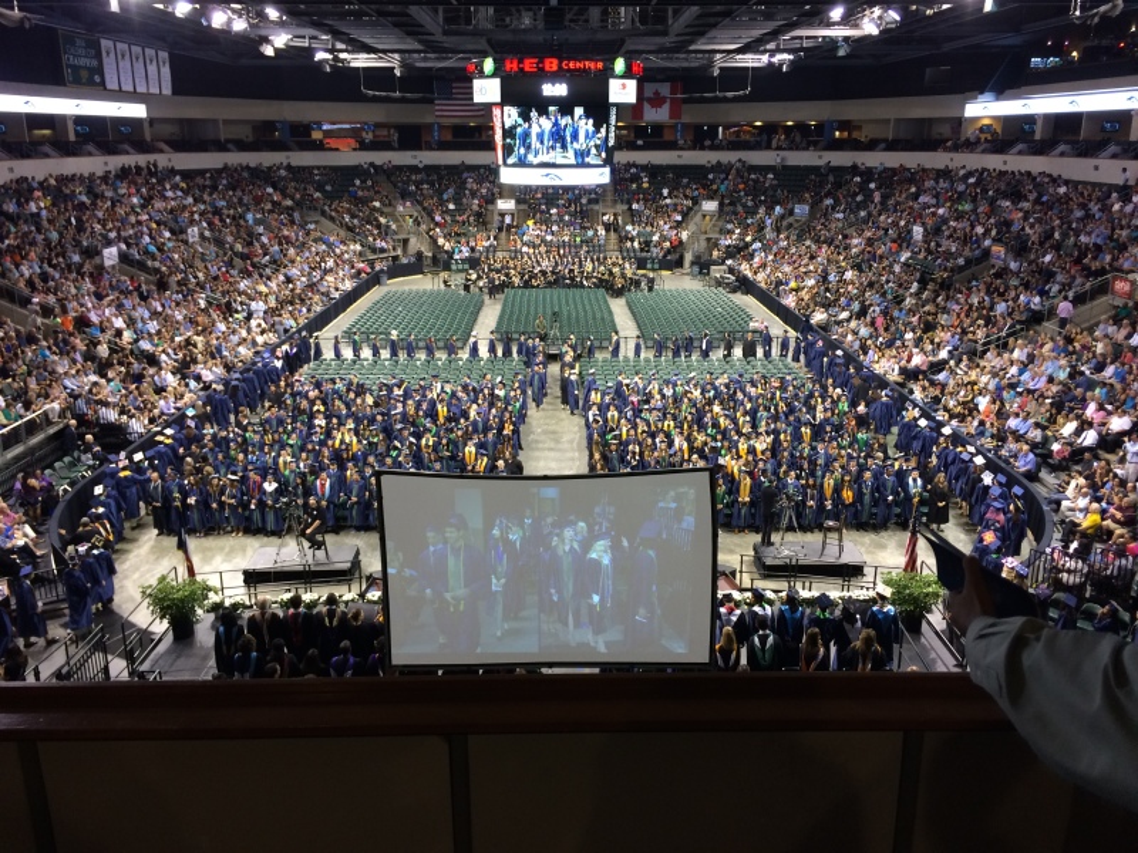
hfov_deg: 61.7
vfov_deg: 48.2
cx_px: 569
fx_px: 953
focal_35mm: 29
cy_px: 426
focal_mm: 4.15
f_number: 2.2
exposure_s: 1/30
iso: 125
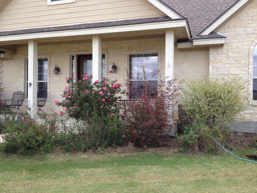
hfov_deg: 52.6
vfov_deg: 40.7
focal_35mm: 35
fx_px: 260
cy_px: 96
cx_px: 128
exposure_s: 1/593
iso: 50
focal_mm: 4.28
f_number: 2.4
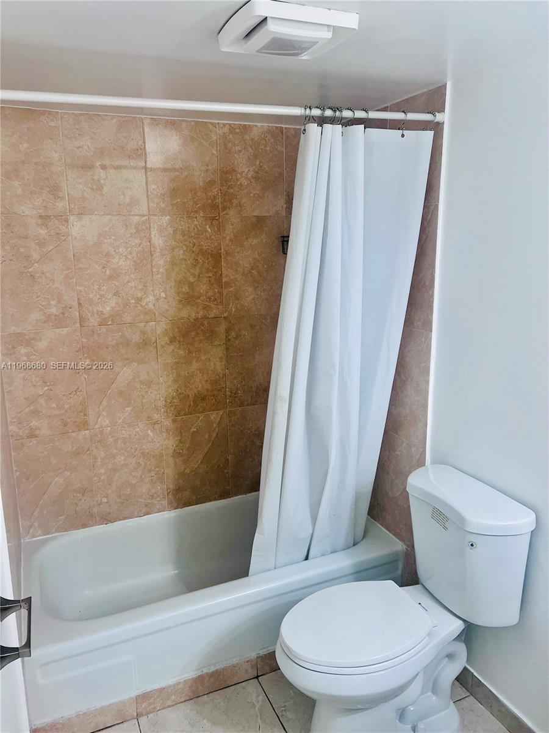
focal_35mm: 26
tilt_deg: -12.2
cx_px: 274
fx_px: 550
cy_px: 366
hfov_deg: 53.1
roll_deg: +1.0
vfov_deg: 67.3
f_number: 1.5
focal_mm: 5.7
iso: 64
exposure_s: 1/120
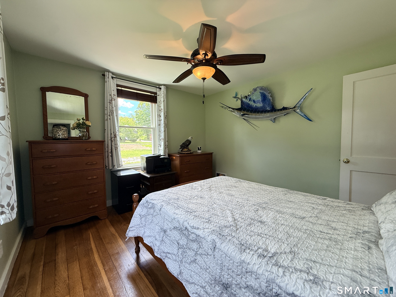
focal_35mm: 14
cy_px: 148
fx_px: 160
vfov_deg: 85.7
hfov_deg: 102.1
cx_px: 198
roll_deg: +1.4
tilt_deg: -3.2
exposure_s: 1/120
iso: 100
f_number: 2.2
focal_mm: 2.22
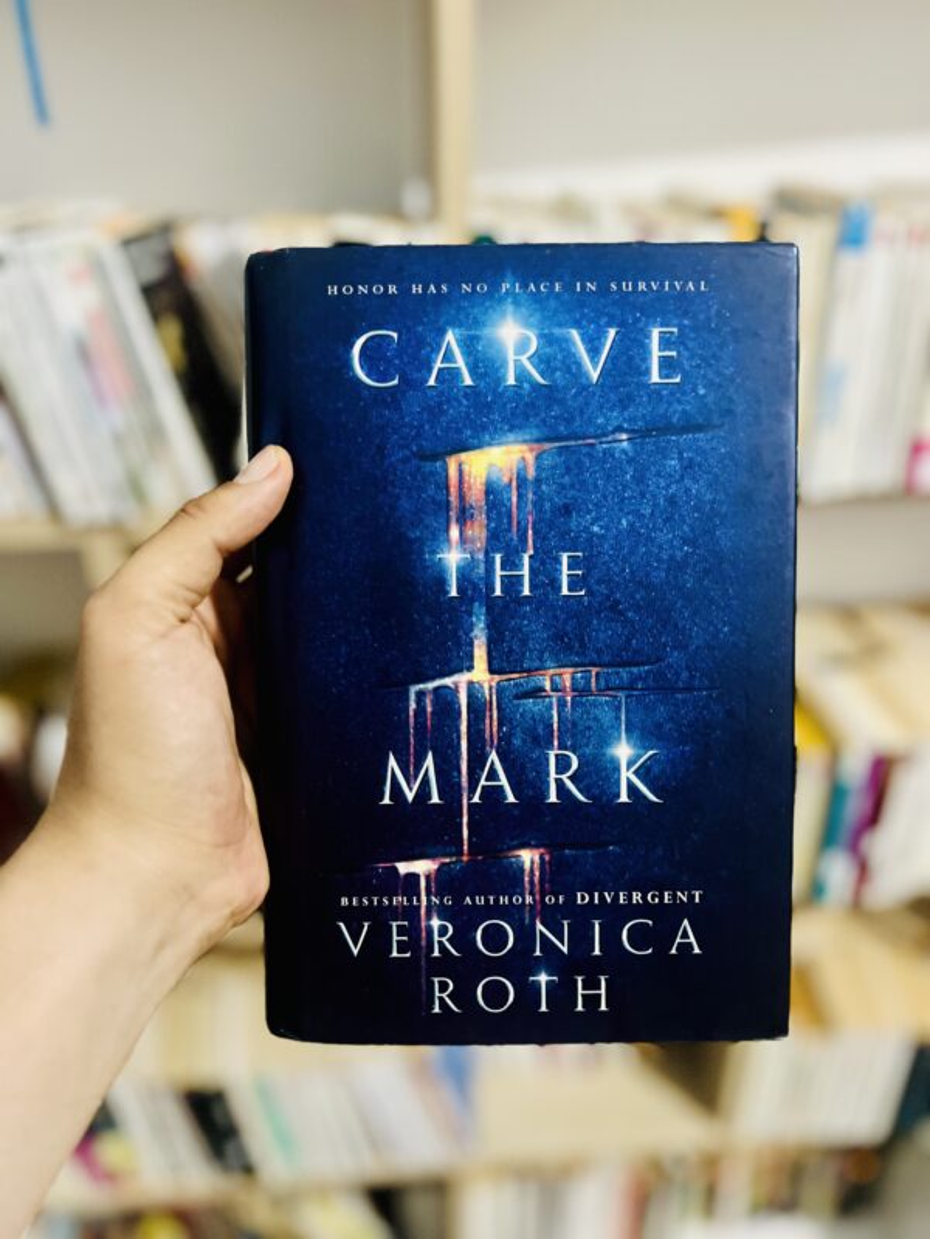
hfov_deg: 53.1
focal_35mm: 26
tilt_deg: -30.2
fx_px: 931
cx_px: 465
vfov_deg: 67.3
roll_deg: +1.3
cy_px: 620
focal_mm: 5.7
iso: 640
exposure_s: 1/33
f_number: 1.5
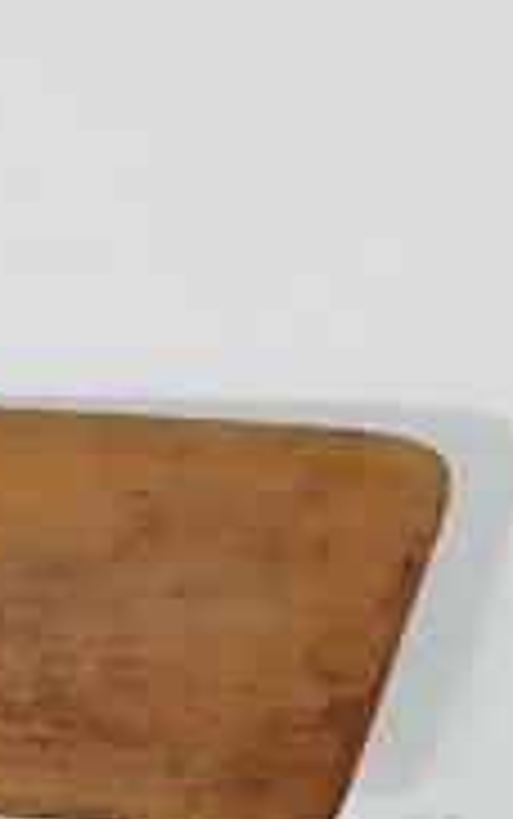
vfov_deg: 11.8
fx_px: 3462
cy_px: 1714
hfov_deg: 7.6
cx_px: -932
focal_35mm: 155
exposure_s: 1/25
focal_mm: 4.3
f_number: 1.5
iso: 250
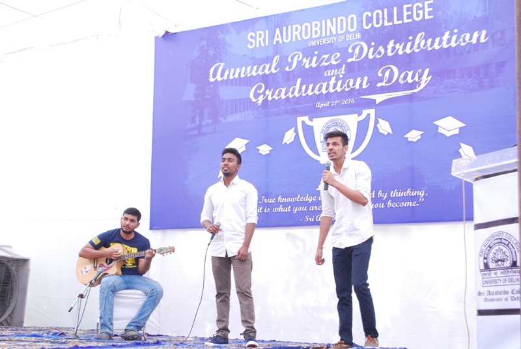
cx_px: 260
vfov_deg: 28.2
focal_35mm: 48
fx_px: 696
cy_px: 174
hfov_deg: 41.1
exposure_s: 1/160
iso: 400
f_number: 5.6
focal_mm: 32
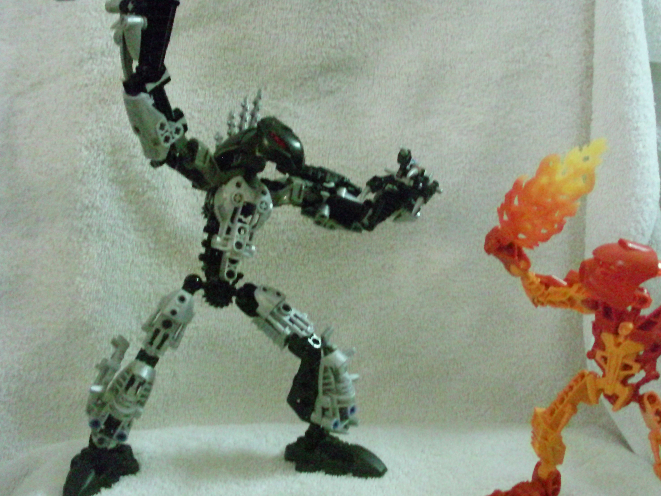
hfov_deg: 41.2
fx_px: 878
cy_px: 230
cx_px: 365
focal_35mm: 46
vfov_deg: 31.5
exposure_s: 1/24
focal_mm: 6.3
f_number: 3.1
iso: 1600
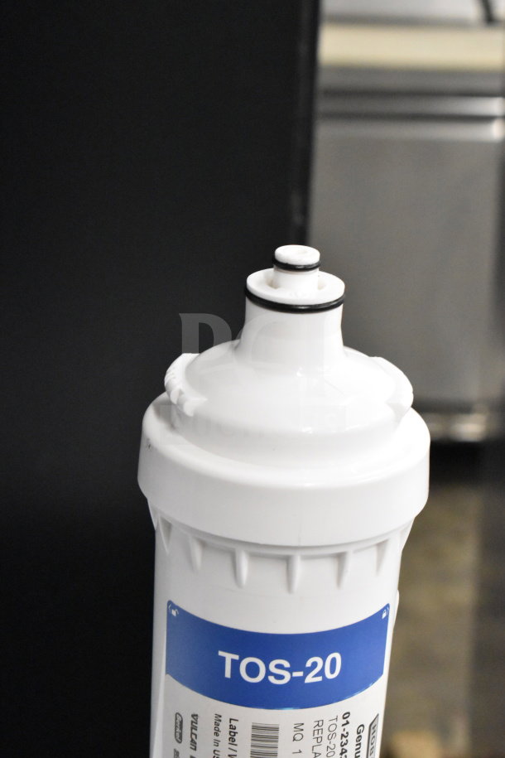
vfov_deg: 24.6
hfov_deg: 16.6
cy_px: 379
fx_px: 1736
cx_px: 252
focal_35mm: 82
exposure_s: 1/100
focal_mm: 55
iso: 8000
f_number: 5.6
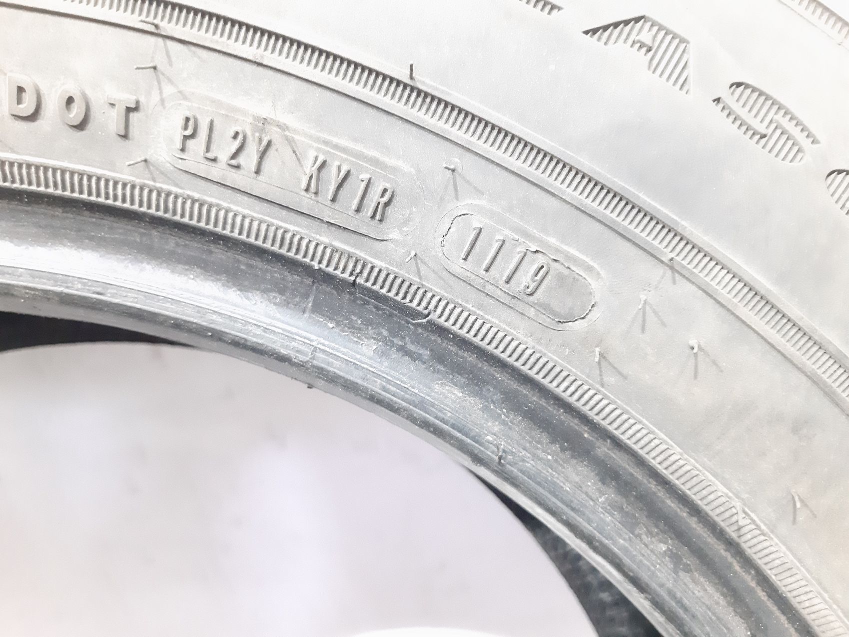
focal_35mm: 27
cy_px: 318
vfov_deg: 51.3
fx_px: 662
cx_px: 424
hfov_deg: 65.3
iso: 1000
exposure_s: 1/17
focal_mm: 3.93
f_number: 1.7
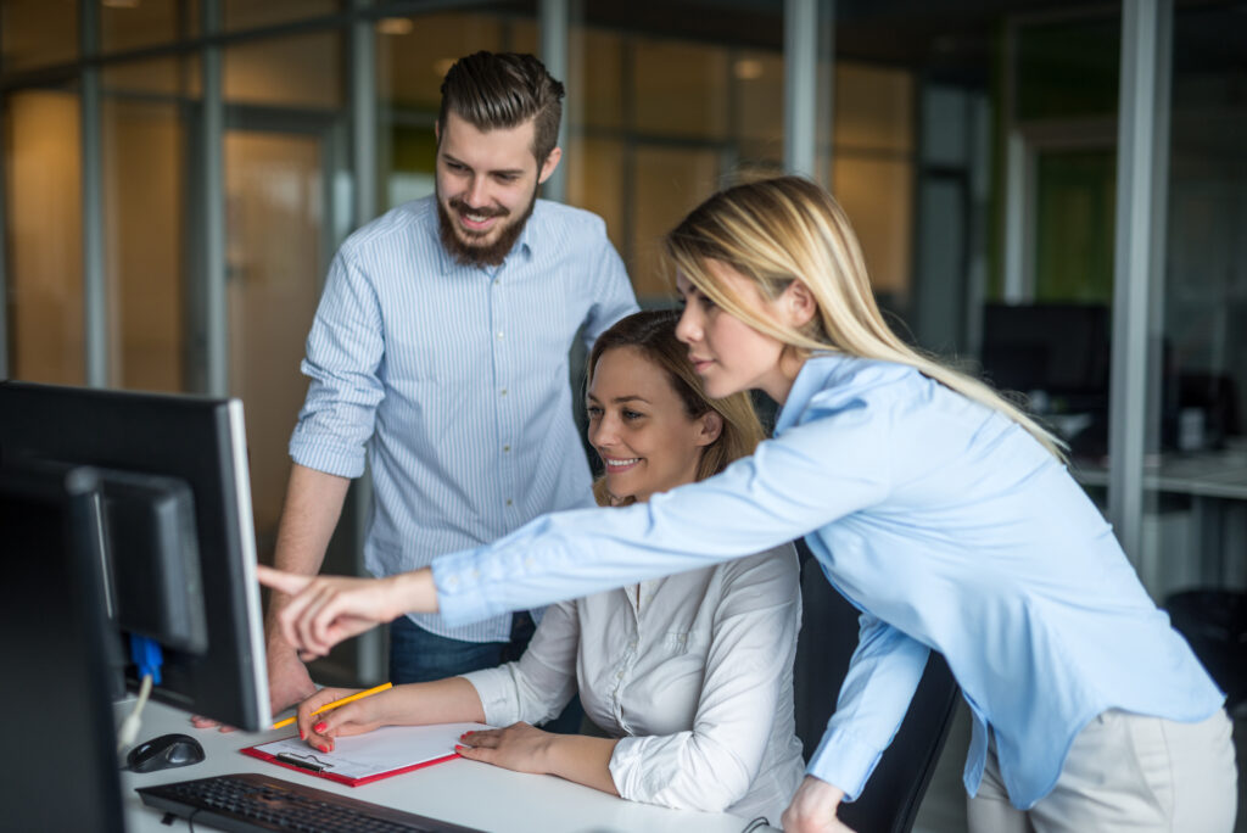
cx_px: 624
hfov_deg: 39.6
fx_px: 1733
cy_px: 416
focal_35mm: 50
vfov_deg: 27.0
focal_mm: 50
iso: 200
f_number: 1.8
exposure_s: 1/640
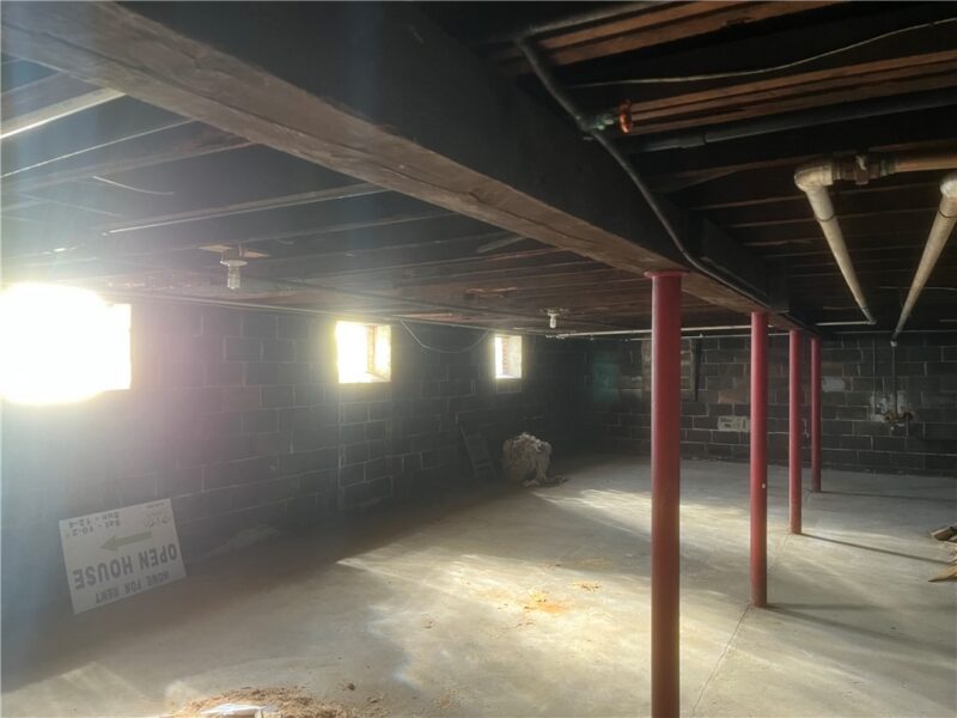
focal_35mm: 26
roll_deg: +0.4
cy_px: 359
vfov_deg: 53.1
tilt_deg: -0.5
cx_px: 478
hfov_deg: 67.3
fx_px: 719
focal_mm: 5.1
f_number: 1.6
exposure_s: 1/60
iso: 250
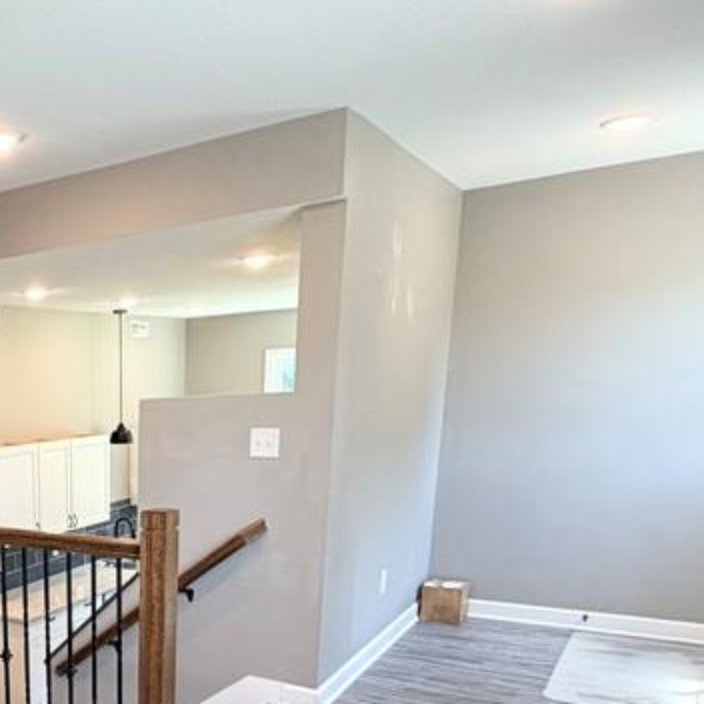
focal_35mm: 36
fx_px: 828
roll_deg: +2.8
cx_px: -24
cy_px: 590
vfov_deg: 43.3
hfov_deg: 39.7
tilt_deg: -14.5
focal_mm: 2.22
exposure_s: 1/120
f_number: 2.2
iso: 200
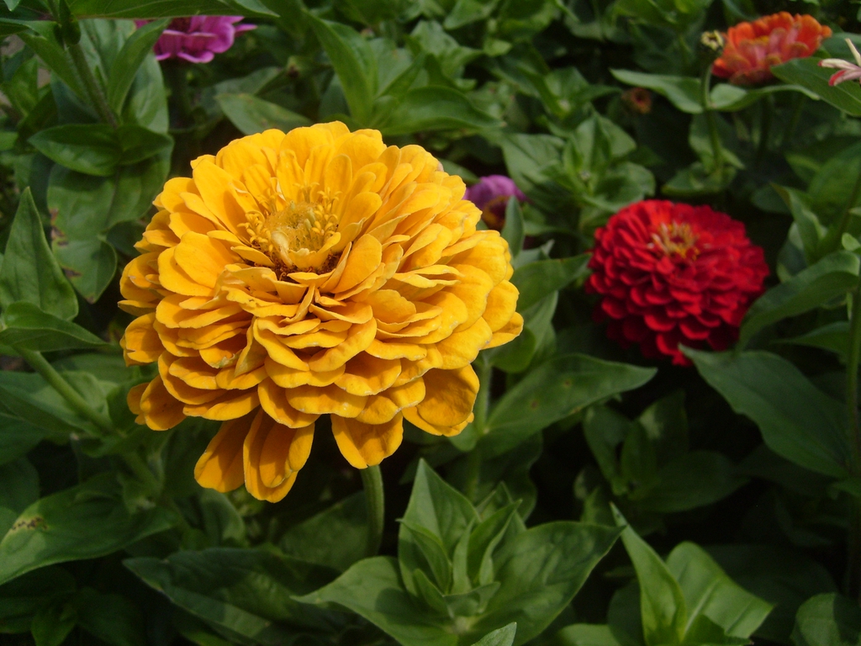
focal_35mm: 35
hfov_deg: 52.6
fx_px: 871
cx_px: 430
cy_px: 323
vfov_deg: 40.7
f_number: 7.1
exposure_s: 1/250
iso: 80
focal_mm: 5.8
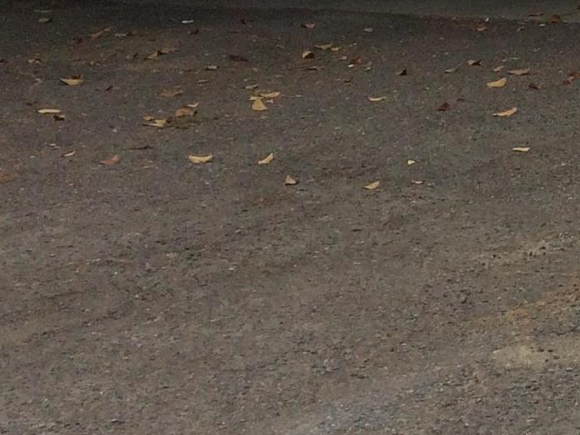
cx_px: 1166
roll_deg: -0.8
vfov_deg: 10.7
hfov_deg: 13.3
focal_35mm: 128
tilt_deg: +1.5
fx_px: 2145
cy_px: -400
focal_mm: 4.15
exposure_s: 1/2160
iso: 32
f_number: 2.2
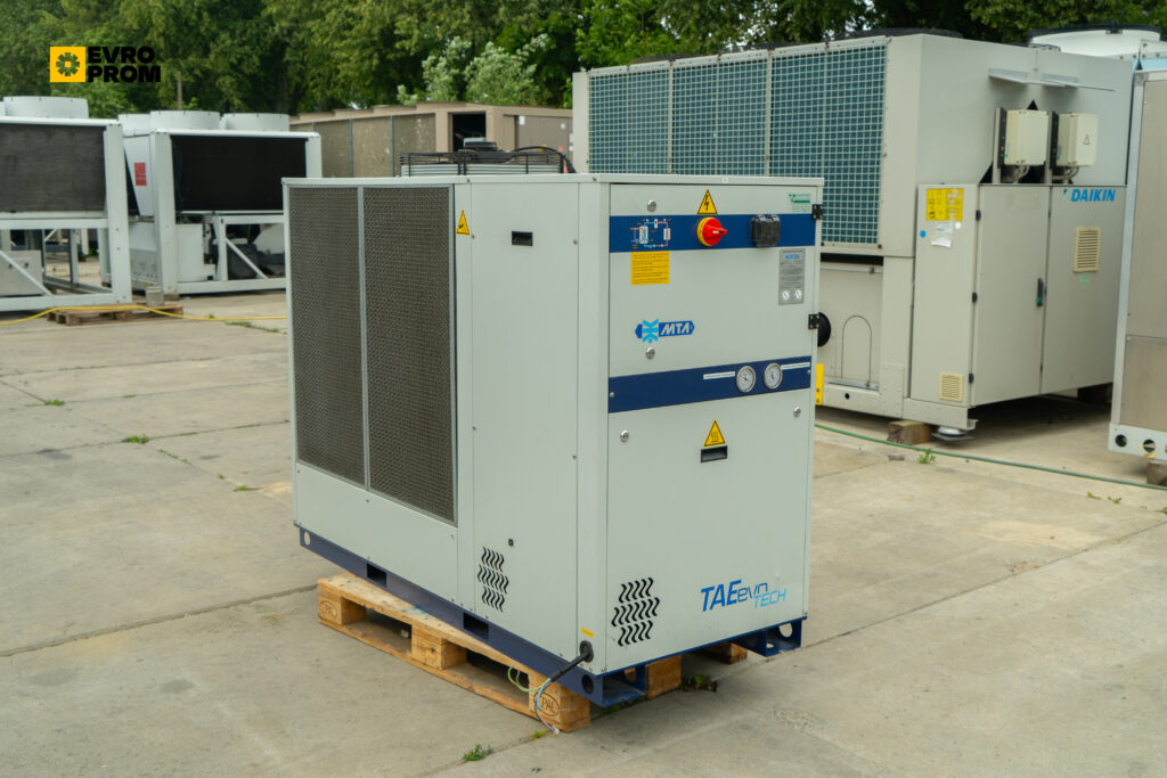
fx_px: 1200
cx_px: 584
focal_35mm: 37
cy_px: 389
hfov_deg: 51.9
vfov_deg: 36.0
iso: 160
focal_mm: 37
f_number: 7.1
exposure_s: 1/100
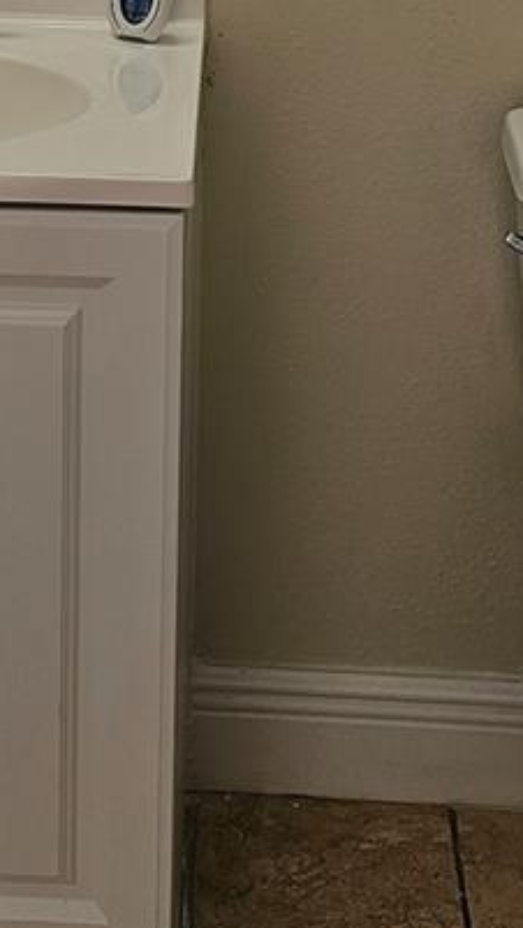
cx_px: 183
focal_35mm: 75
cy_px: -130
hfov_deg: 16.1
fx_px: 1846
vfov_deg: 25.8
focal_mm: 6.3
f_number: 1.7
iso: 64
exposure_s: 1/120
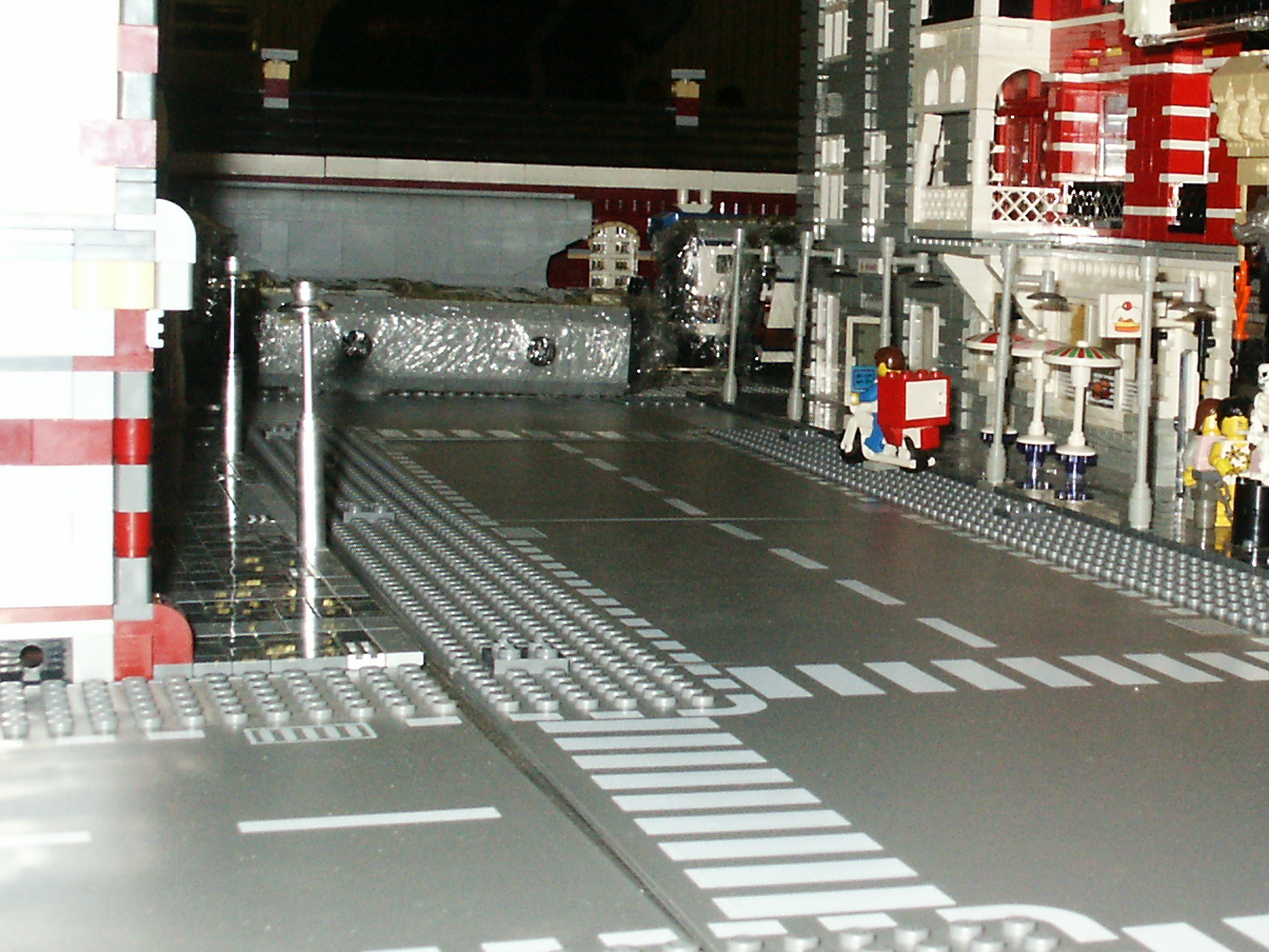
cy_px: 312
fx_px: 2420
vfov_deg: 22.2
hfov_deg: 28.7
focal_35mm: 66
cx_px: 1015
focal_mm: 7.2
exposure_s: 1/45
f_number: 6.7
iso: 200
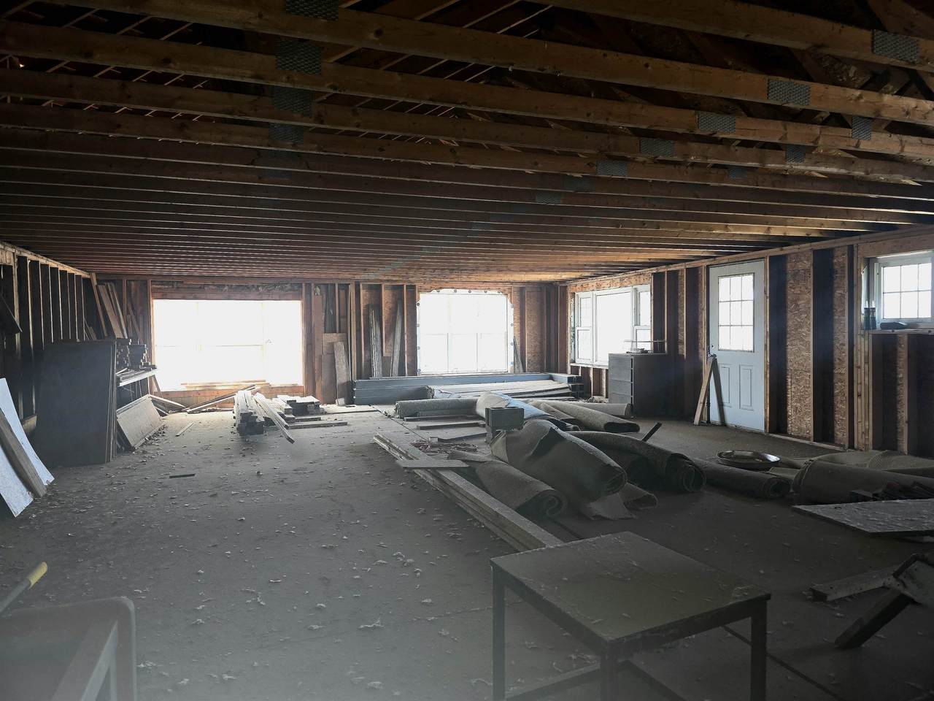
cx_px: 467
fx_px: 621
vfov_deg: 58.9
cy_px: 350
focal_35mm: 23
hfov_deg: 73.9
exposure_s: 1/30
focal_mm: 6.3
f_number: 1.7
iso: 100
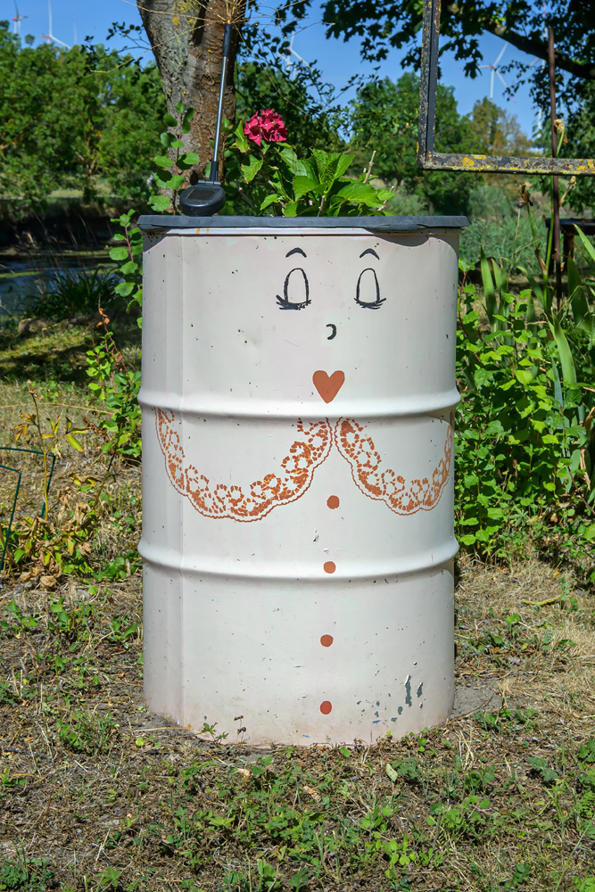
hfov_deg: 28.5
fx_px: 1171
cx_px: 298
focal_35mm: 47
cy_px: 446
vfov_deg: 41.7
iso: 200
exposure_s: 1/2000
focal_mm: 31.5
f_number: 8
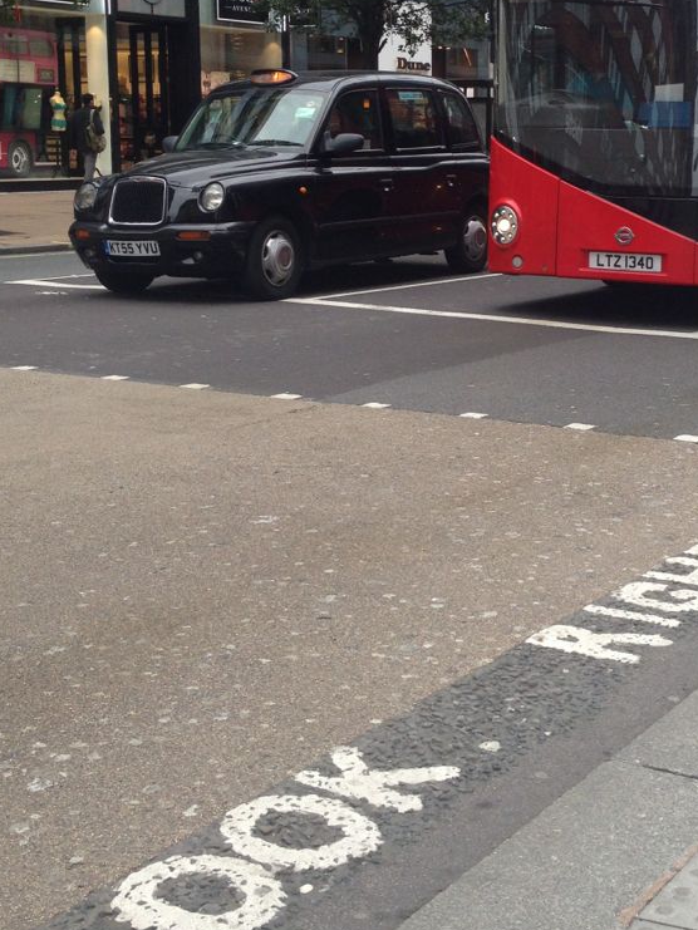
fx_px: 1532
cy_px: 324
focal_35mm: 57
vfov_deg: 33.5
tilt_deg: -6.6
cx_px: 512
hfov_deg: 25.4
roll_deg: -1.7
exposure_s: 1/120
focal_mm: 4.12
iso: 64
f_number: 2.4
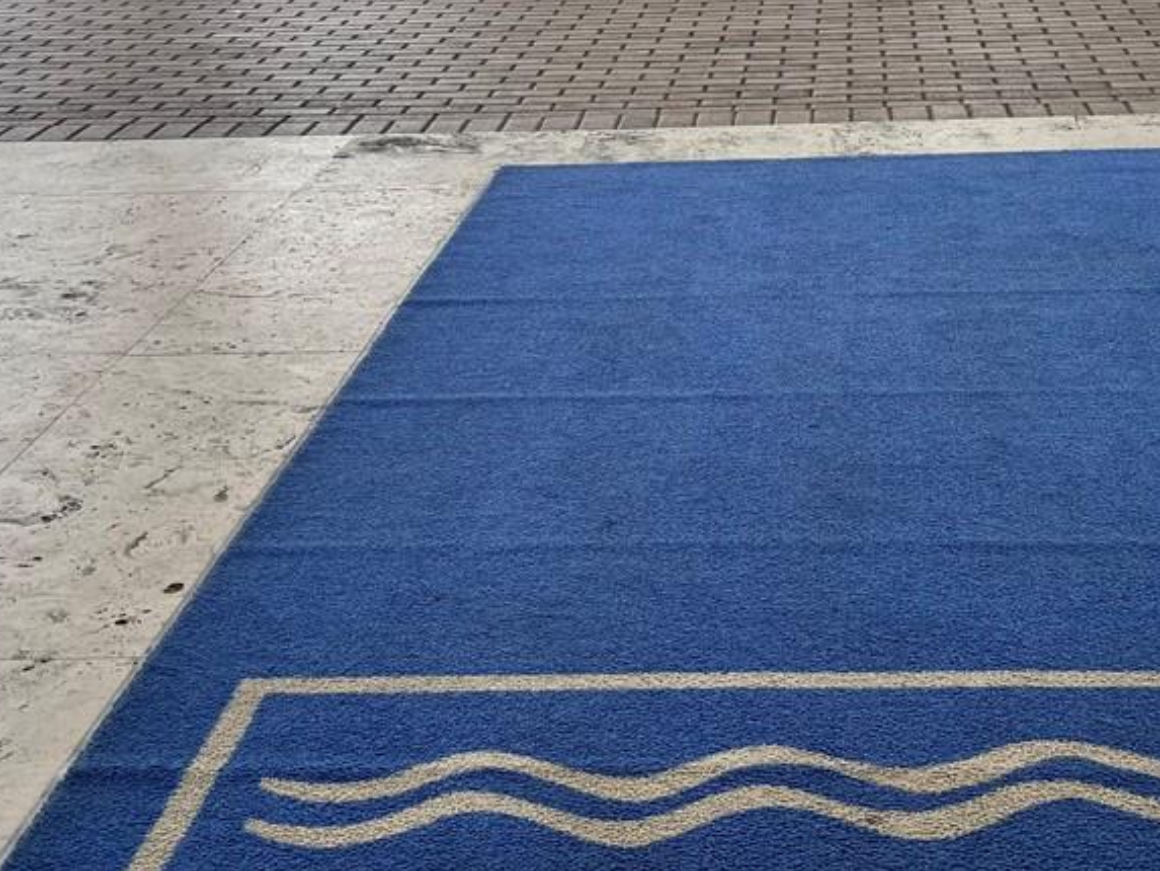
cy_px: 211
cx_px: 715
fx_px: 2246
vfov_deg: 21.7
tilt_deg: -13.6
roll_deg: +2.0
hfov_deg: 28.9
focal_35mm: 67
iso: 80
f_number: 1.78
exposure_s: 1/1597
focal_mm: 6.76
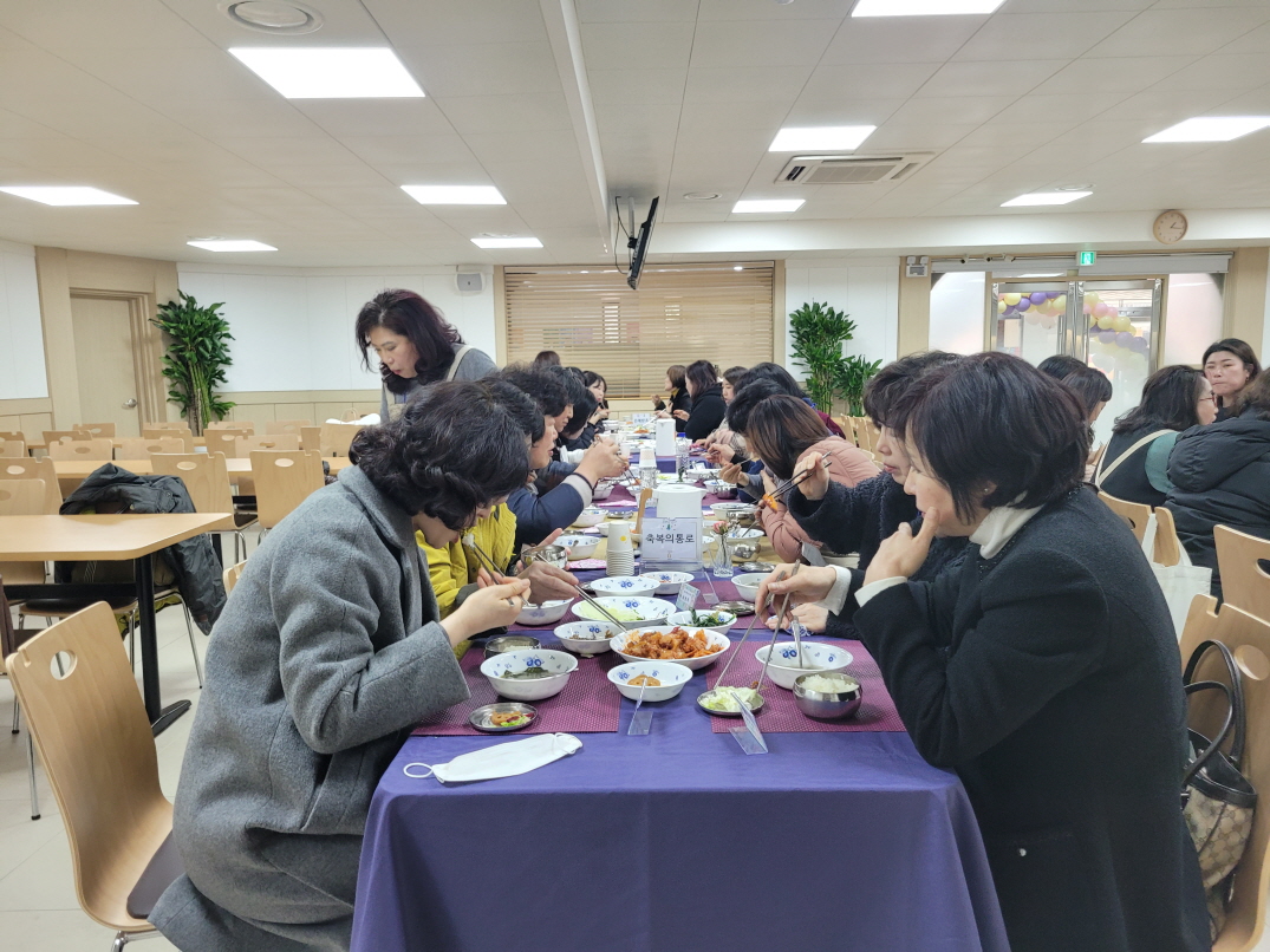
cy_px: 476
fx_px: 954
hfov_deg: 67.3
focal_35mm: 26
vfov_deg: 53.1
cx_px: 635
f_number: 1.8
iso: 250
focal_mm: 5.4
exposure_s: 1/120
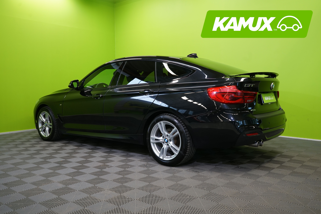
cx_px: 160
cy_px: 107
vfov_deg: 41.1
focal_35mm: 32
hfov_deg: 58.7
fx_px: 285
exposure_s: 1/30
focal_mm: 32
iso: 640
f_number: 6.3
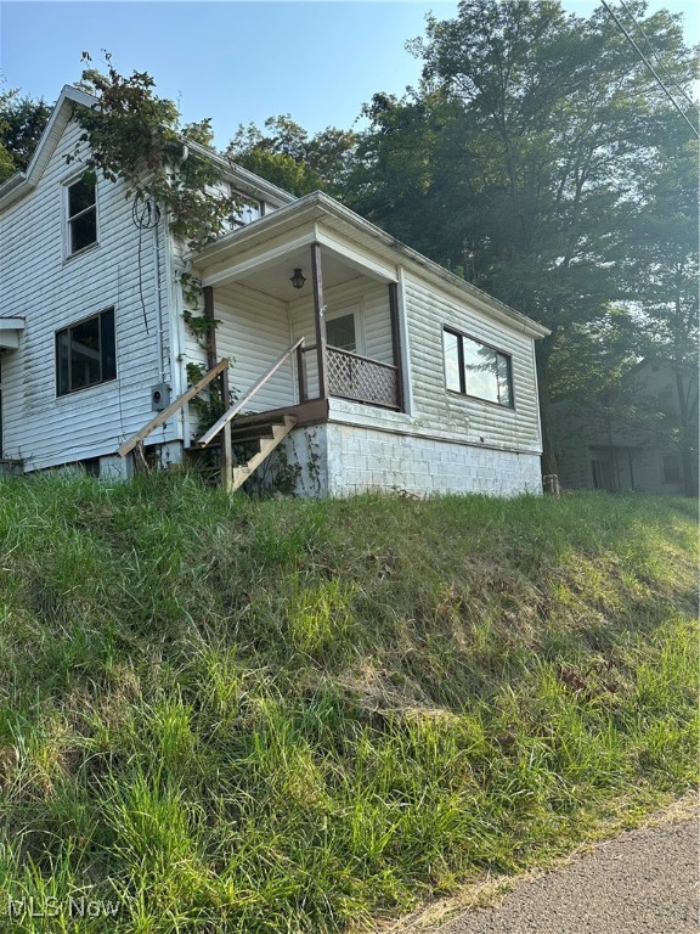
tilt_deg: +6.1
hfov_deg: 56.8
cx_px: 350
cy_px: 467
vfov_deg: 71.6
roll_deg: +2.7
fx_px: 647
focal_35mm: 24
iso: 80
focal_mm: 6.86
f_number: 1.78
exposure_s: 1/1453
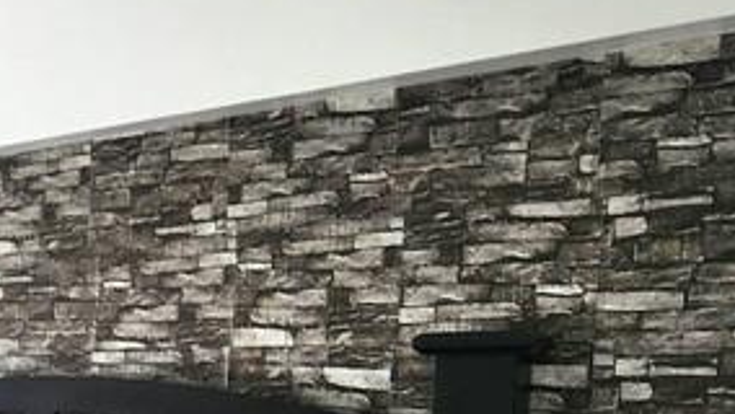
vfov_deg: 22.1
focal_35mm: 51
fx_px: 994
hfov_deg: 25.8
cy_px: 463
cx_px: -443
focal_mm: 2.2
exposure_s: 1/120
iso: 64
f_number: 2.2
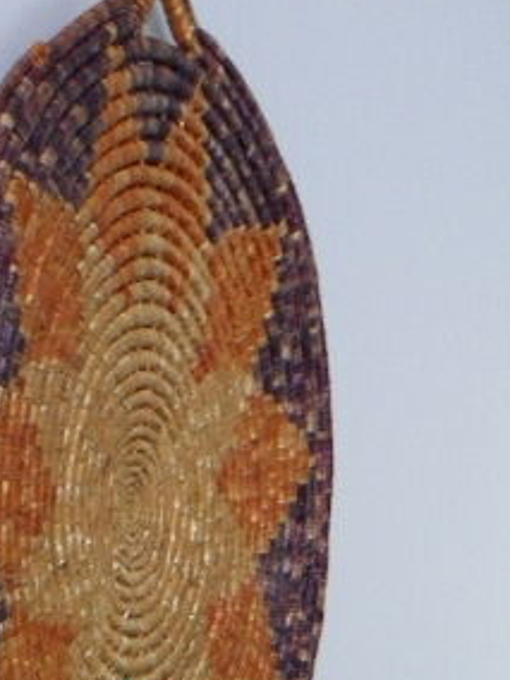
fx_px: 2298
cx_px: 424
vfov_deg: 14.4
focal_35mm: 117
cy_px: 1291
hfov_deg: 12.6
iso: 64
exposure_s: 1/60
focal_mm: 4.6
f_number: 2.8
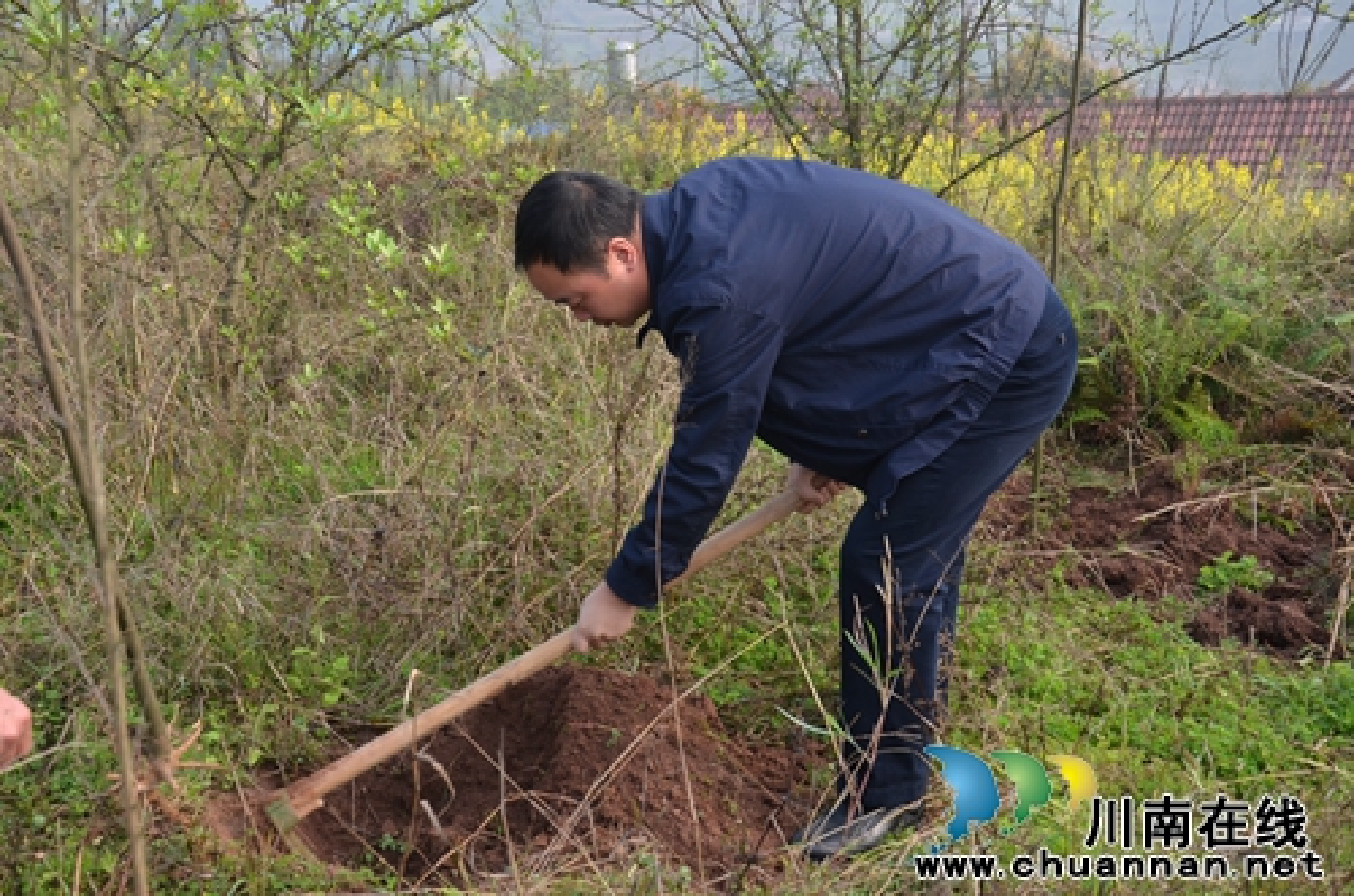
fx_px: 1914
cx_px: 677
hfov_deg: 39.0
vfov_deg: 26.4
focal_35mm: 51
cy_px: 448
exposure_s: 1/200
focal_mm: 34
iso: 200
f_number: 7.1
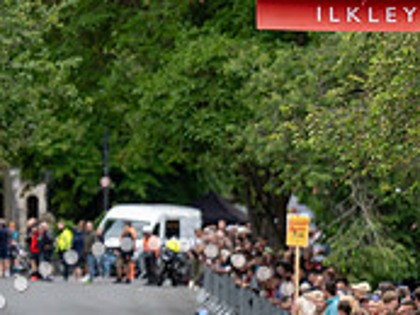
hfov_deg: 4.3
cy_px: 340
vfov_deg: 3.2
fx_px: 5561
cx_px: 532
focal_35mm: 458
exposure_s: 1/800
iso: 1000
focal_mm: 142
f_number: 2.8
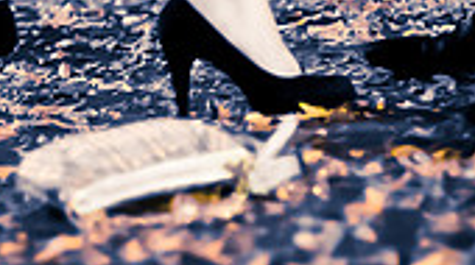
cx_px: 238
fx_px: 2251
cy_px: 89
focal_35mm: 179
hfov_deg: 12.0
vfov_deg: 6.7
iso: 2500
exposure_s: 1/80
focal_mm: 50
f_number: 1.4
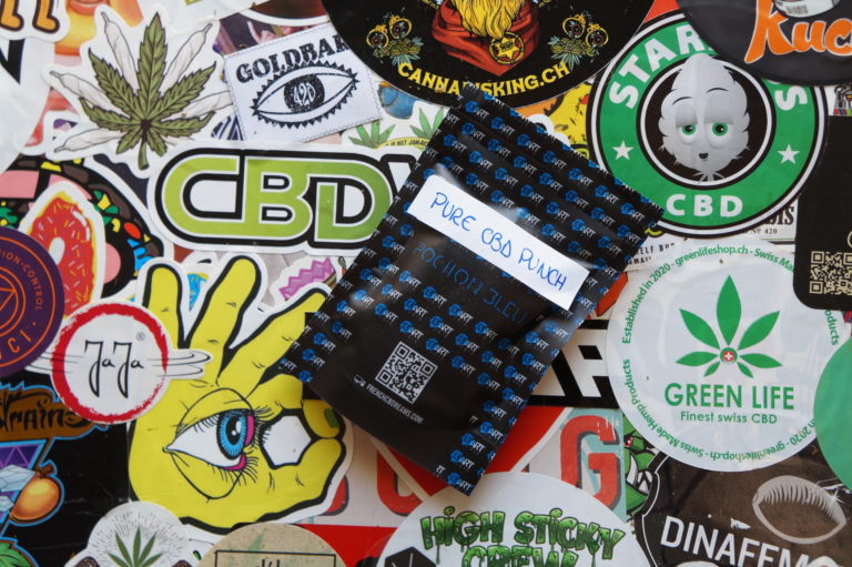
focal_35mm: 54
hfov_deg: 36.9
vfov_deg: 25.0
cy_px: 284
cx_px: 426
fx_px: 1277
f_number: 5
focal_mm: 36
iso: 400
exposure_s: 1/100
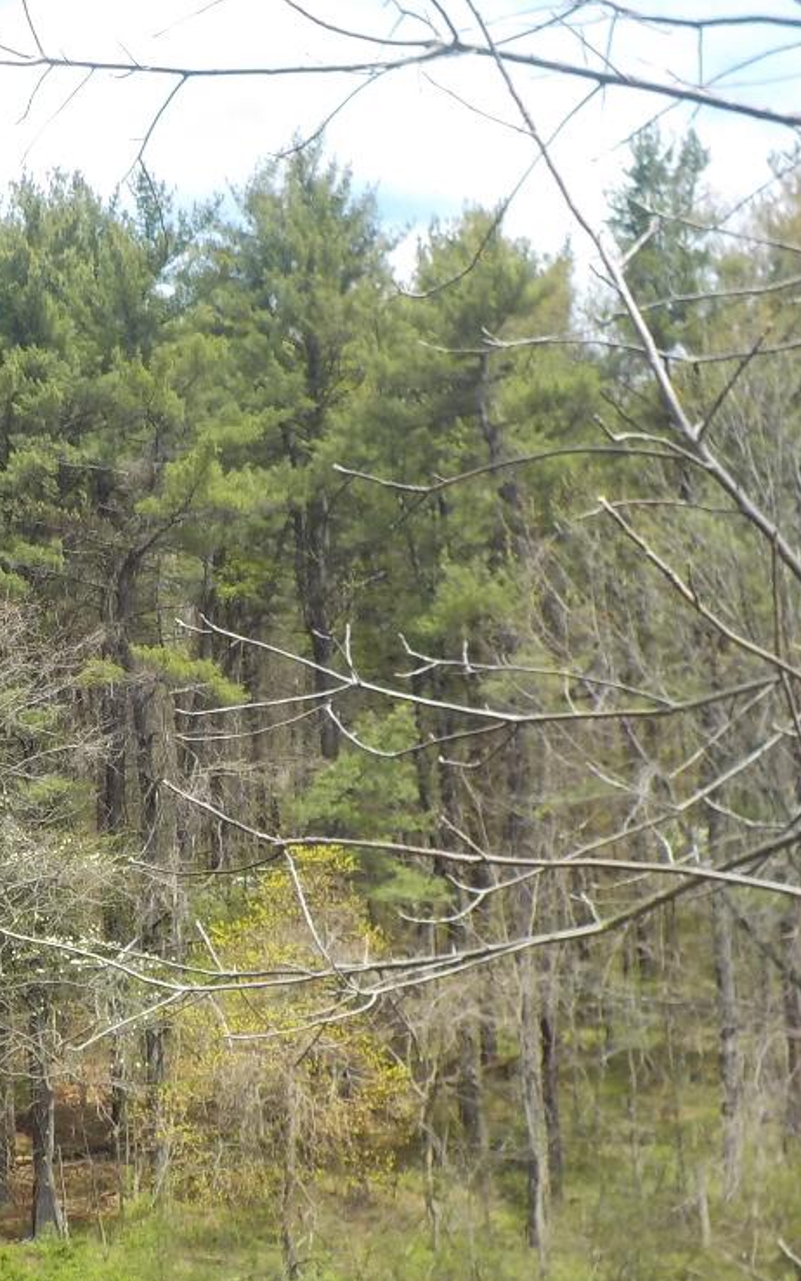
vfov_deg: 32.9
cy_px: 714
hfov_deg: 20.4
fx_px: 2165
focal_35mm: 62
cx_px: 17
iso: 125
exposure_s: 1/400
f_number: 3.3
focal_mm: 4.1
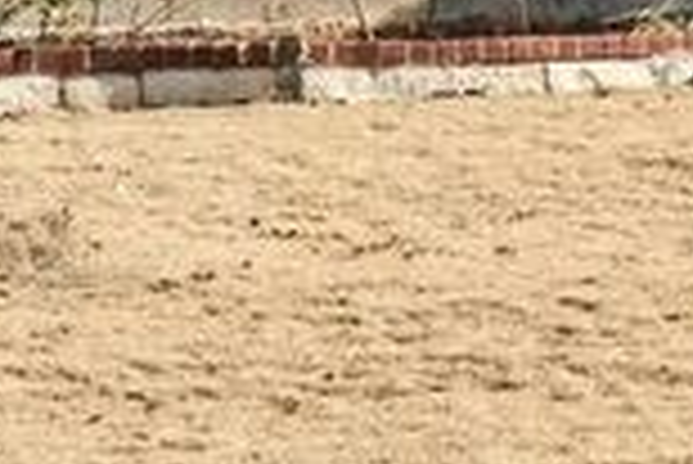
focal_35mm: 332
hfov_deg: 6.1
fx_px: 6397
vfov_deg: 4.0
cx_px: 1264
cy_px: -944
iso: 800
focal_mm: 50
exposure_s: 1/1600
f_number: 9
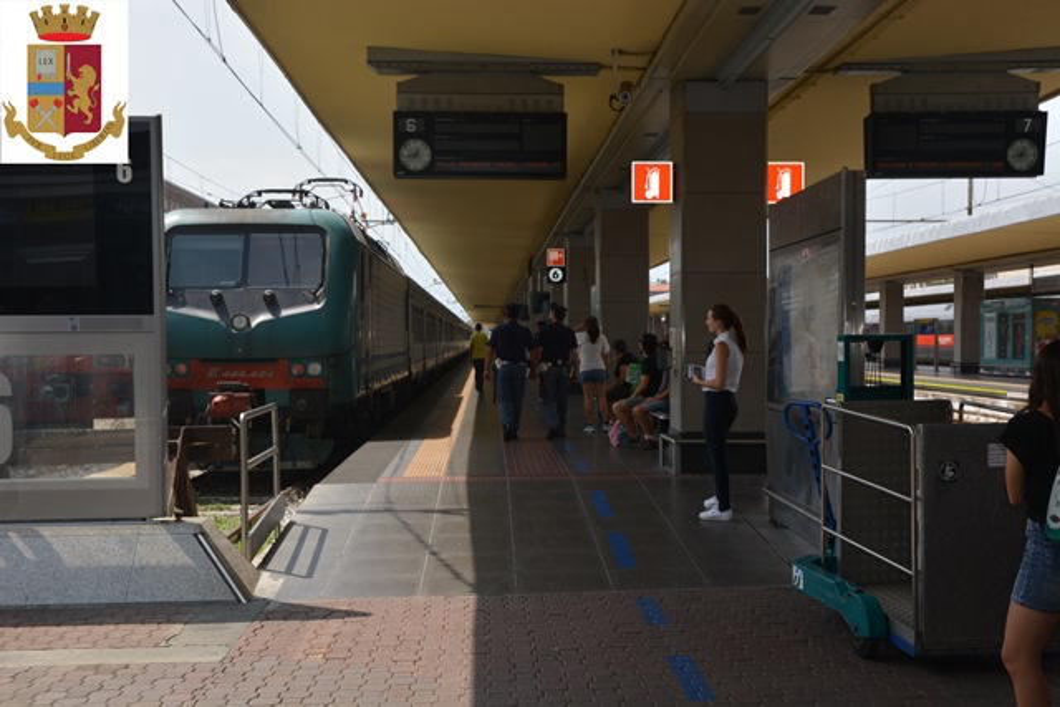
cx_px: 530
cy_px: 354
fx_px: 1369
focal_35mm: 46
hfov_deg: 42.3
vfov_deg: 29.0
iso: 100
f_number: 9
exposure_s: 1/200
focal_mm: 31
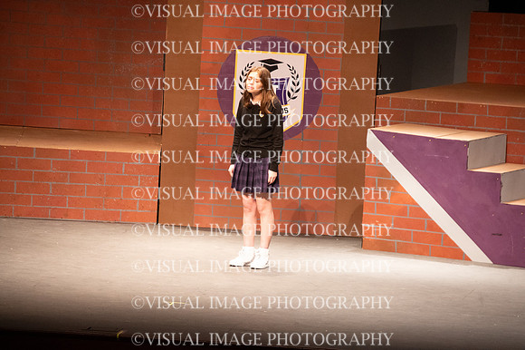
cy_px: 175
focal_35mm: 320
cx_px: 262
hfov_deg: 6.4
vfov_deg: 4.3
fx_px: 4664
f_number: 6.3
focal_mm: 320
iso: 8000
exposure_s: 1/200
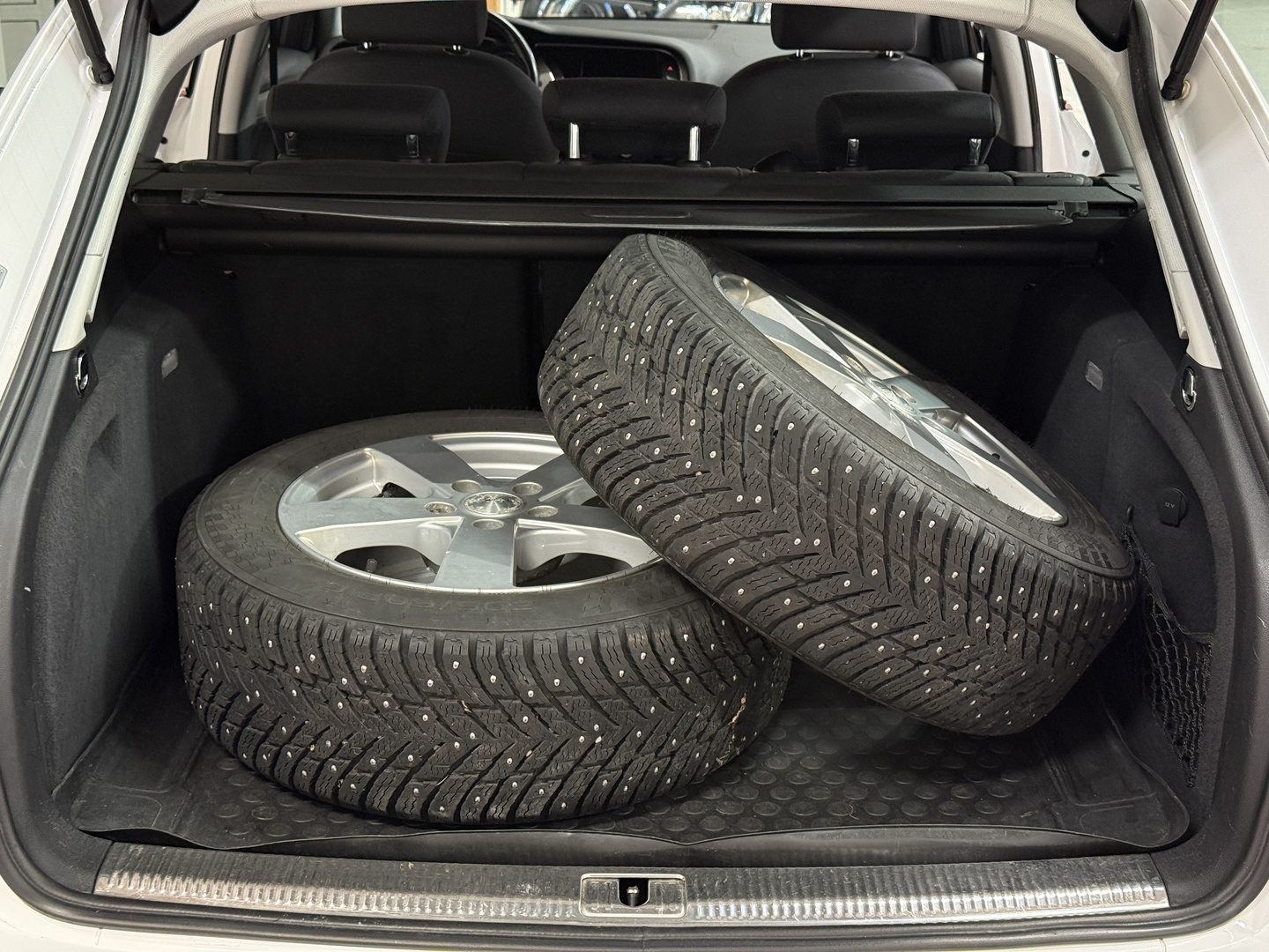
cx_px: 634
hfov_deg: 39.7
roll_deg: -0.3
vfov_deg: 30.3
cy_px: 476
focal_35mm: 48
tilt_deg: -19.3
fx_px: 1760
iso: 250
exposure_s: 1/60
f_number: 1.78
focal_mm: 6.76
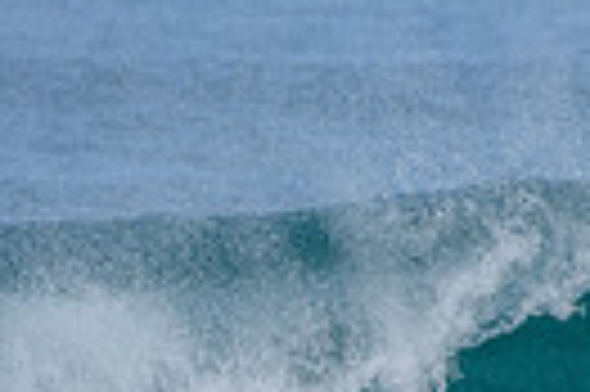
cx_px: 288
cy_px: 602
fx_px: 36223
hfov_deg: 0.9
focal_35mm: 2213
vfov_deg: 0.6
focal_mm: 500
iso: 250
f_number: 6.3
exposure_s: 1/2500
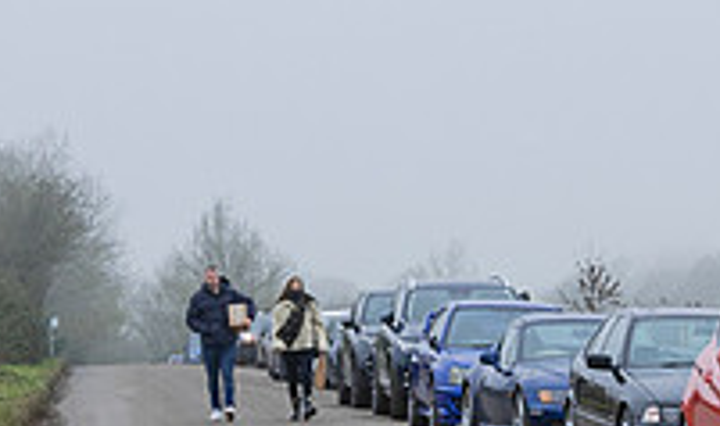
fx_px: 4332
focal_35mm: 224
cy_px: 492
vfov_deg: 5.6
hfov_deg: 9.4
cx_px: 838
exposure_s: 1/125
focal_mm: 34
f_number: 4.5
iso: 200
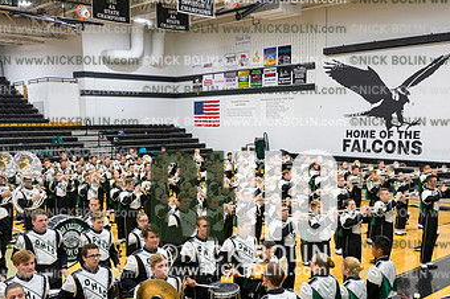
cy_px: 213
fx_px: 512
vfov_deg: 32.1
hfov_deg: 47.4
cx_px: 244
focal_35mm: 41
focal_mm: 24
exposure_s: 1/50
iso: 800
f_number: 4.5
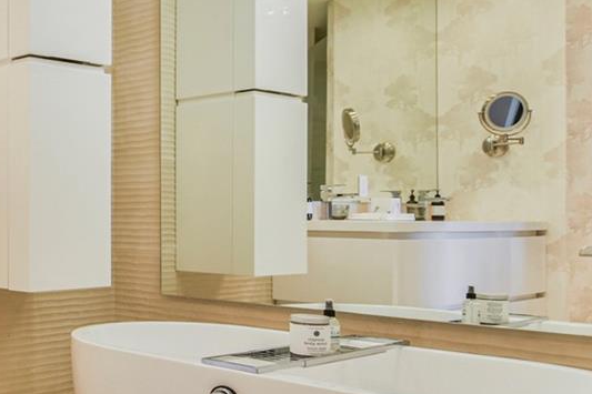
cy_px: 162
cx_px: -118
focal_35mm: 45
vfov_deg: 29.8
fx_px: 740
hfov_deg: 34.8
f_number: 4.5
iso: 250
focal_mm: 10
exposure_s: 1/40
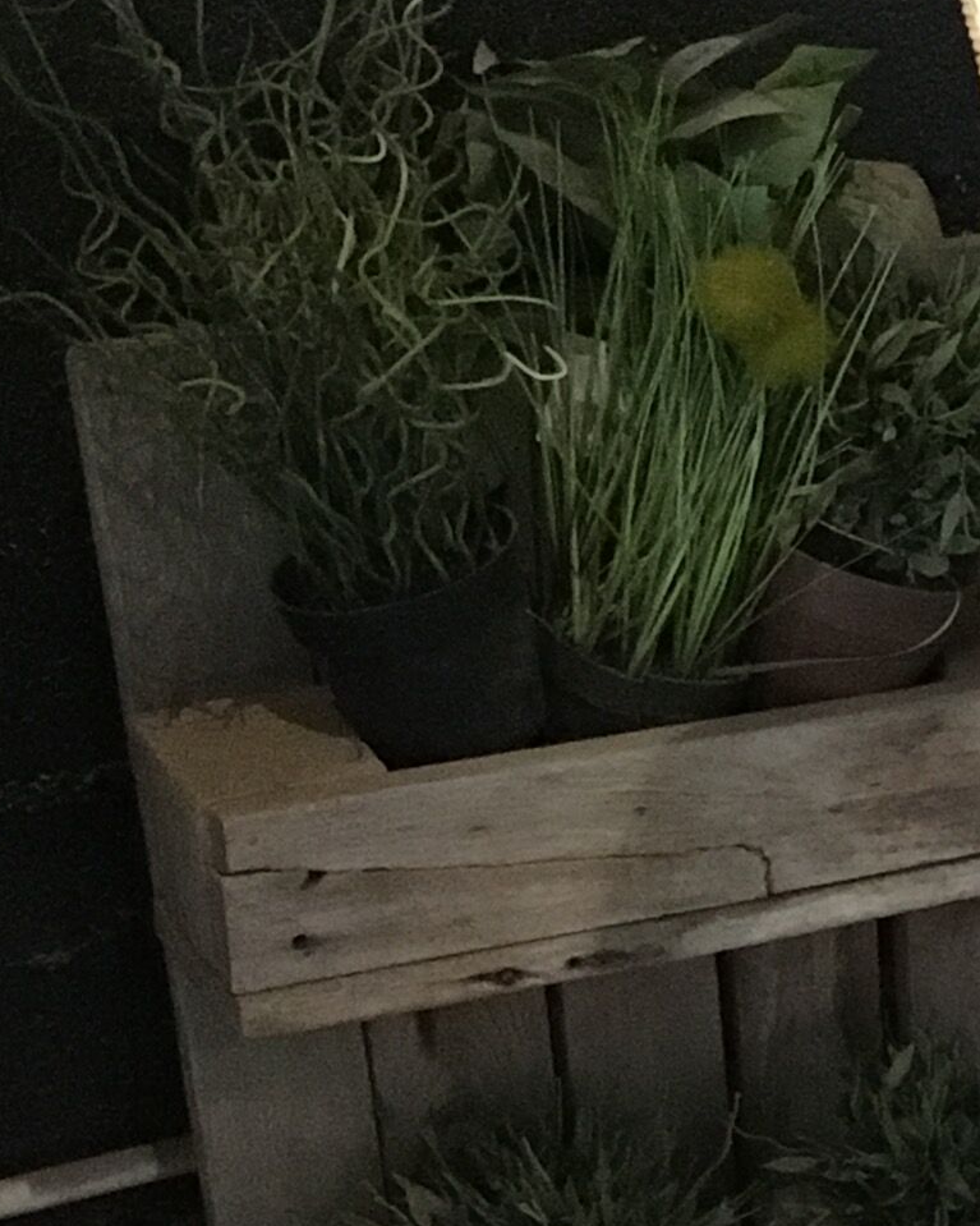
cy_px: 1116
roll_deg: -0.2
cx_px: 1768
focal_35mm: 119
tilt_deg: -27.0
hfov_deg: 11.9
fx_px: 4315
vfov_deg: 16.0
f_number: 2.2
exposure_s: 1/17
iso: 320
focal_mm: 4.15
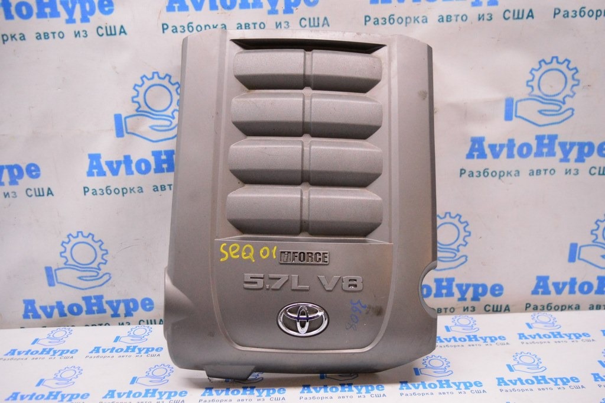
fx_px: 529
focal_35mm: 32
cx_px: 302
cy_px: 202
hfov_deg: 59.5
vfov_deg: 41.6
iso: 3200
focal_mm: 21
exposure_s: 1/320
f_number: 4
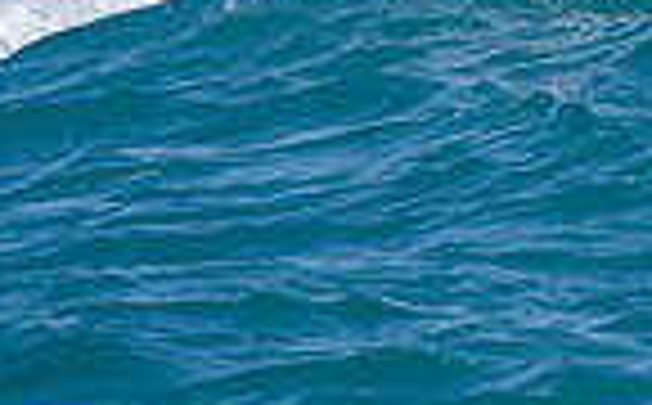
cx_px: 1149
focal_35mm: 2506
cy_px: -89
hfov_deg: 0.8
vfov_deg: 0.5
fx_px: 44443
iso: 140
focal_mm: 500
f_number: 5.6
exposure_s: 1/2000
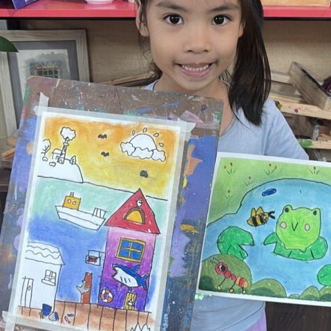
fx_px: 519
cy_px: 164
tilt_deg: -22.5
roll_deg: +0.4
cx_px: 189
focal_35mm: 48
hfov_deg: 35.3
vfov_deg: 35.4
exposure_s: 1/50
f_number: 1.6
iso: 125
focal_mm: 5.1
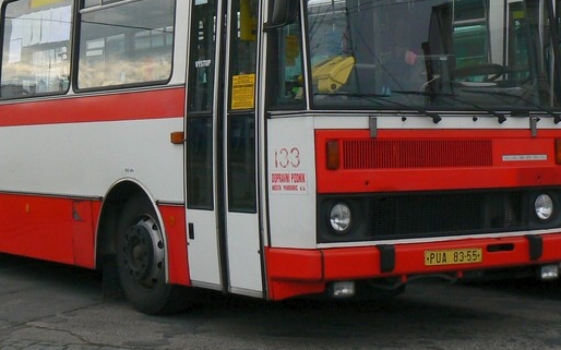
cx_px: 214
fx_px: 1192
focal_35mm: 78
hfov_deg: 26.4
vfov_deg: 16.5
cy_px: 45
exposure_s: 1/1000
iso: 100
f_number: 4
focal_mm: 6.9
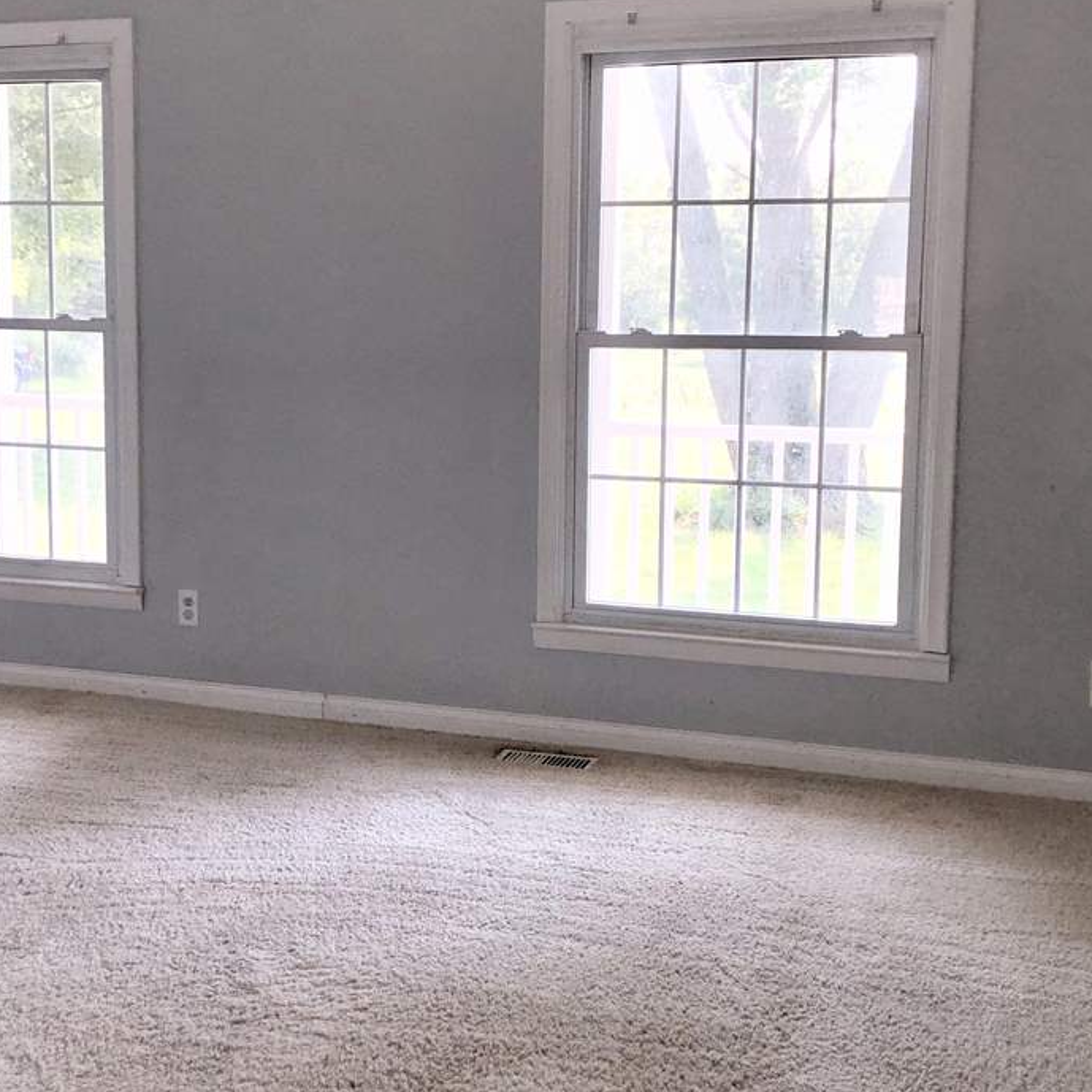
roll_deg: -0.6
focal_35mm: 46
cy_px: 514
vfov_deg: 36.8
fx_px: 1642
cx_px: 474
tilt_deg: -10.8
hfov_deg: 36.7
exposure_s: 1/239
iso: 20
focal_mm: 3.99
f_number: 1.8
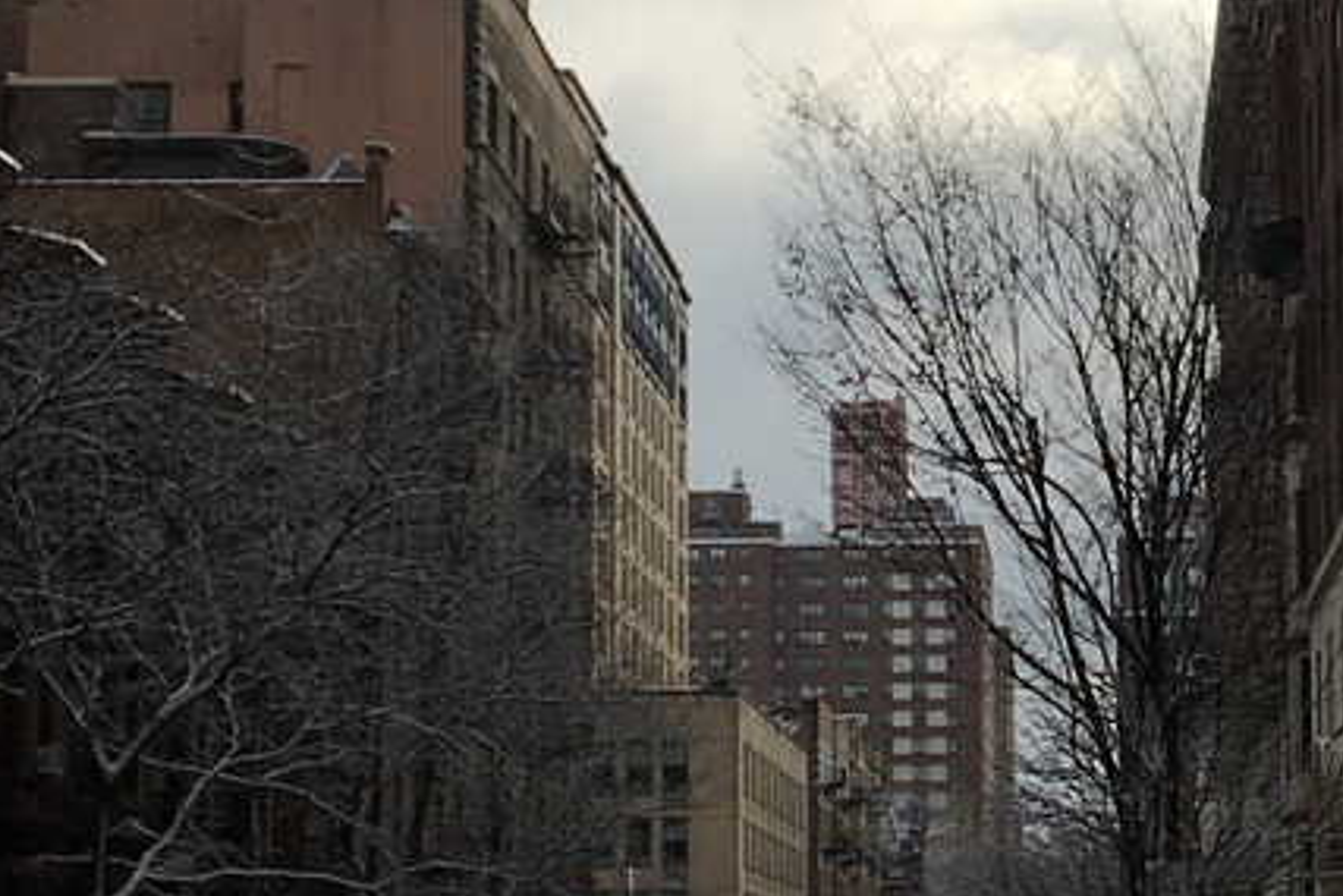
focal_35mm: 113
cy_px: 575
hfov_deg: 17.7
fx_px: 4217
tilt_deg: +6.6
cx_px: 1296
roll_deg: +0.5
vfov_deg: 12.1
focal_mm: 4.15
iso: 25
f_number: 2.2
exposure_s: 1/1923
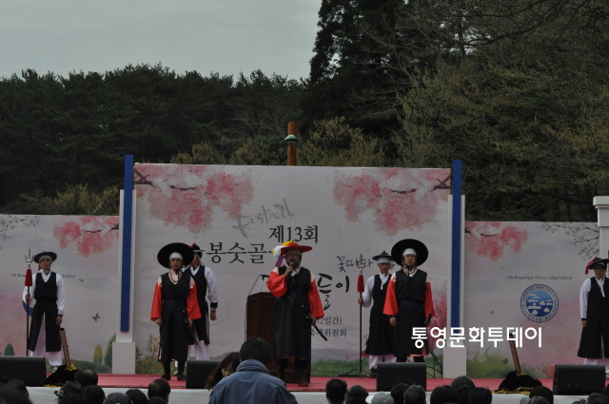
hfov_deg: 6.9
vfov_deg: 4.6
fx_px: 5069
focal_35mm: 300
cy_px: 202
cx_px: 304
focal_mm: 200
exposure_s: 1/1250
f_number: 11
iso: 1250
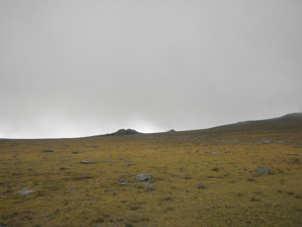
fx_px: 323
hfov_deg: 50.1
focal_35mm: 37
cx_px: 151
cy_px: 114
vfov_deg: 38.7
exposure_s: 1/675
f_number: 3.5
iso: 90
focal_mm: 6.6
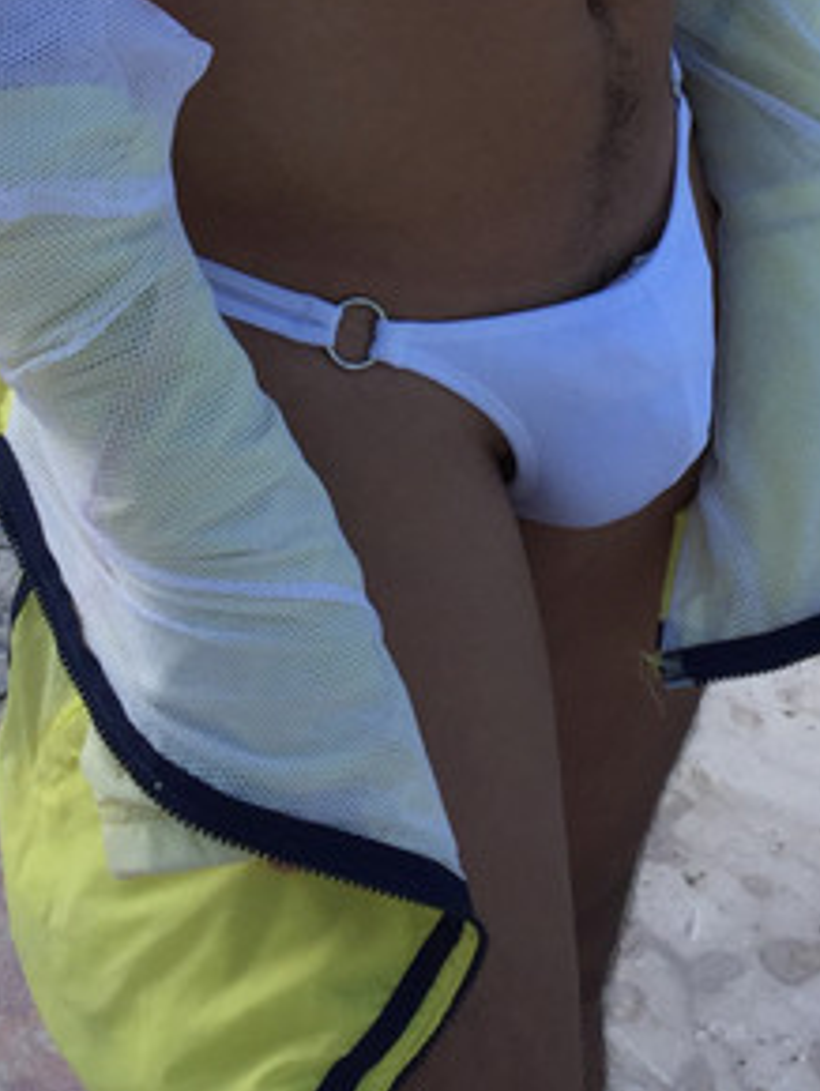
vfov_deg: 22.0
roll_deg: +6.2
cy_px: -324
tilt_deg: -13.5
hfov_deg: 18.5
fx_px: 2523
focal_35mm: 80
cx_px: 414
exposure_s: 1/1799
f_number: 2.2
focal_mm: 4.15
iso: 32
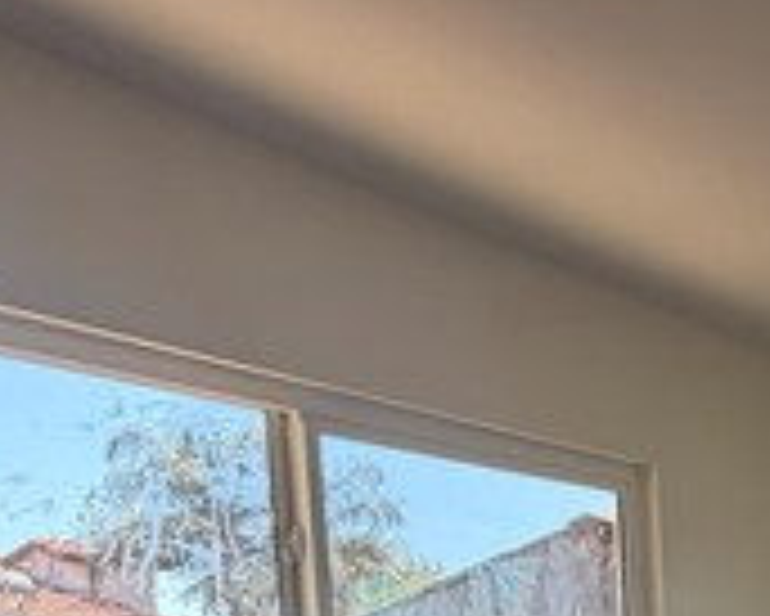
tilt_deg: -6.1
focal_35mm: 51
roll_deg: +1.6
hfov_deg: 29.1
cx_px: 1022
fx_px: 1163
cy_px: 805
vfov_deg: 25.5
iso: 80
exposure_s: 1/121
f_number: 2.2
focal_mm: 2.22
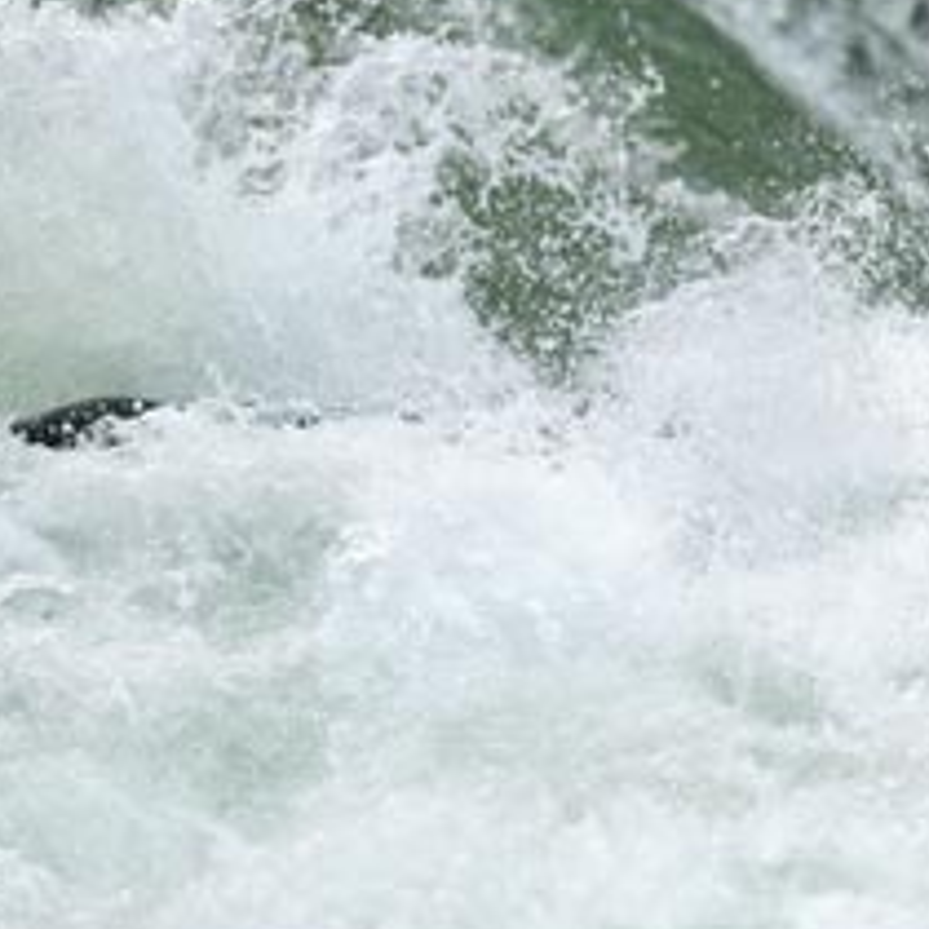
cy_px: 535
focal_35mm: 206
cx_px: 234
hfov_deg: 8.5
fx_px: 6255
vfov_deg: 8.5
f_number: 1.4
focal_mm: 85
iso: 500
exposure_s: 1/2500
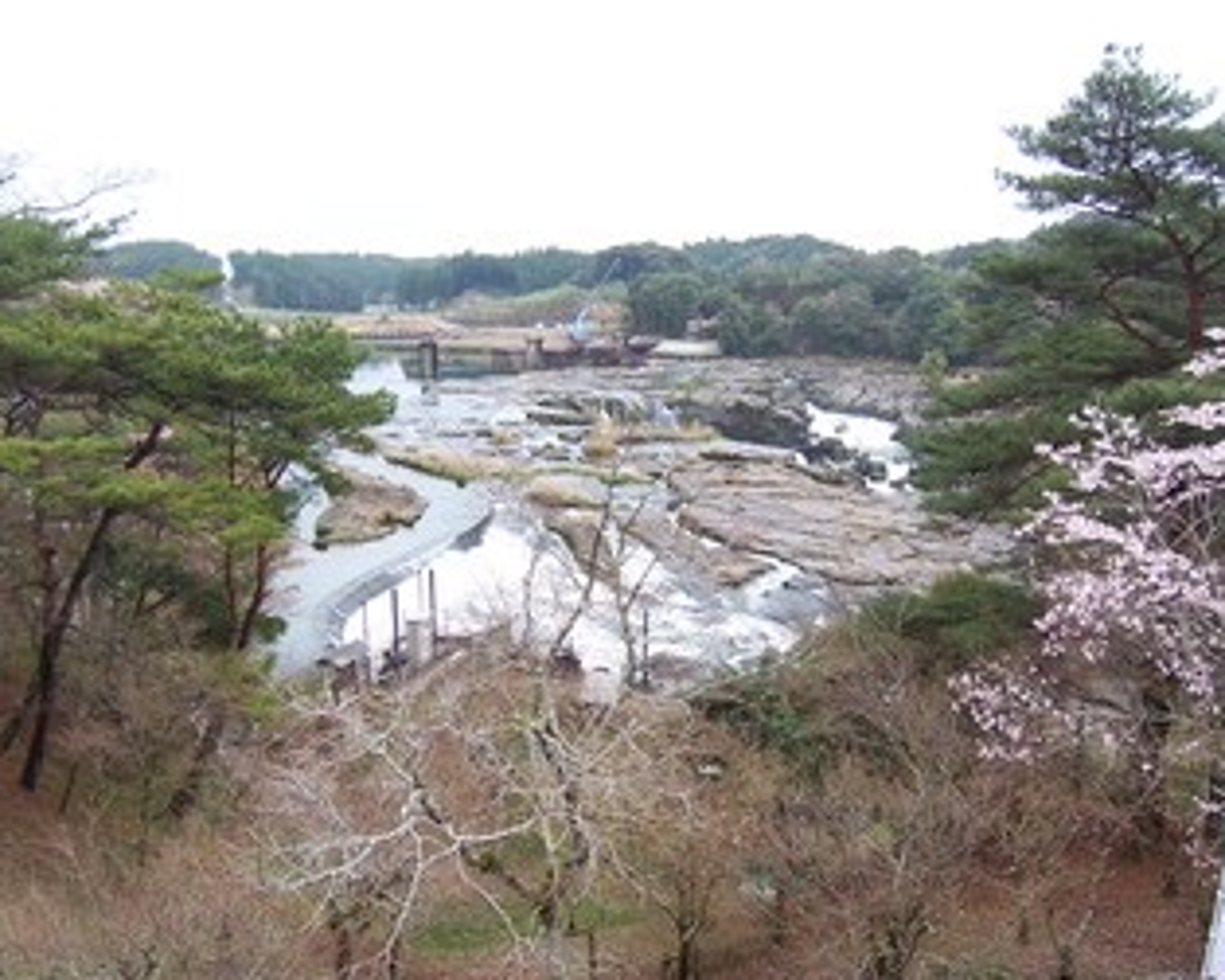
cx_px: 616
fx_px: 906
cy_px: 492
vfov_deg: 56.8
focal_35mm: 25
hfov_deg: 68.1
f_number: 2.8
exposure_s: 1/250
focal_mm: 3.8
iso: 64
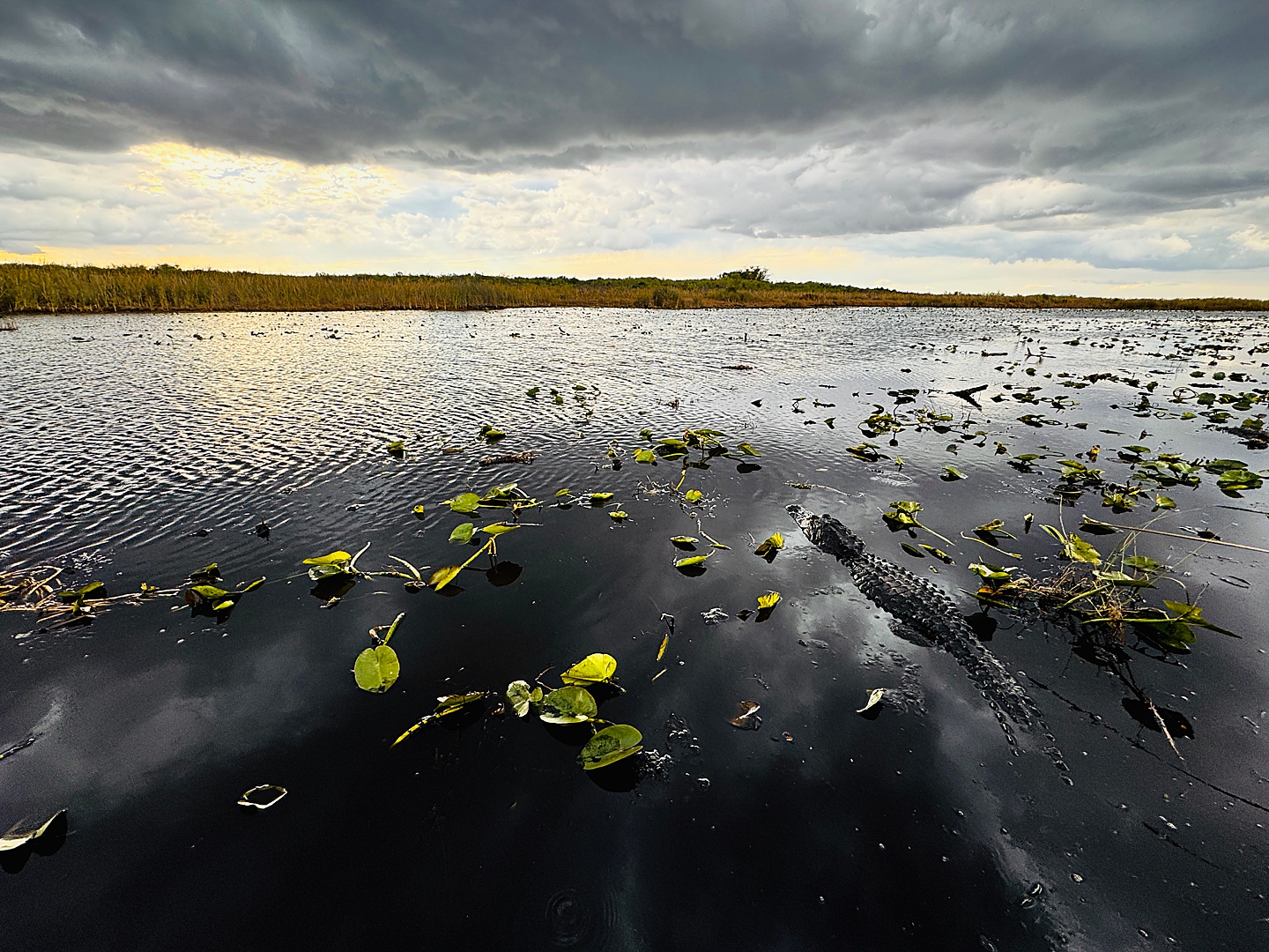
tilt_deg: -20.9
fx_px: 513
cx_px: 634
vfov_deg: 85.7
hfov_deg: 102.1
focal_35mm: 14
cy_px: 476
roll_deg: -0.5
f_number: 2.2
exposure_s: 1/189
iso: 40
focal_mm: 2.22
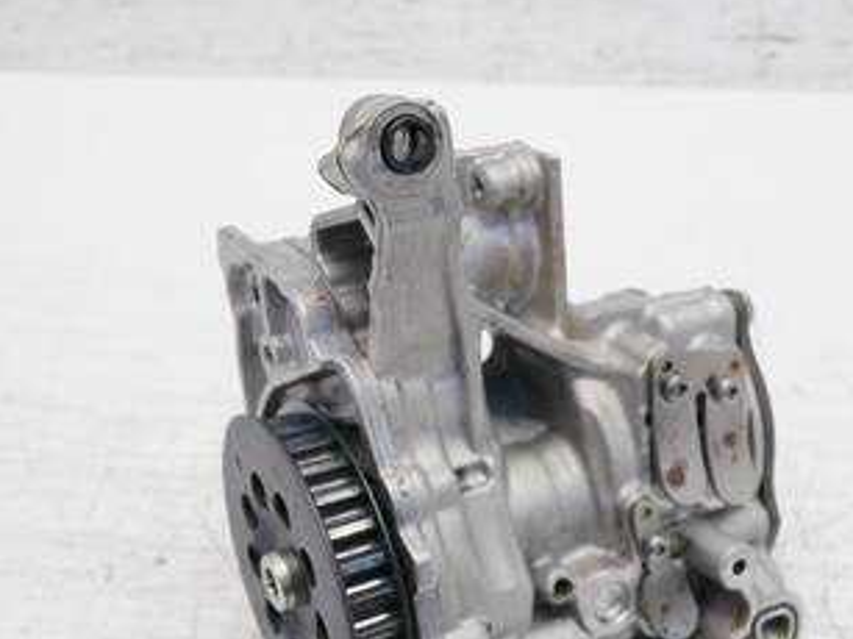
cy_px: 478
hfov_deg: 38.1
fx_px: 1232
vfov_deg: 28.7
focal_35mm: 50
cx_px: 508
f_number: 4
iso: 200
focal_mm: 16
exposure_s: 1/100
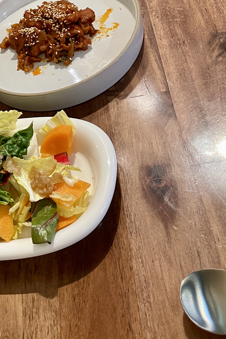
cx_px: 3
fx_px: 499
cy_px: 47
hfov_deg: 24.4
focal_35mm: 53
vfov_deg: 35.7
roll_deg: +26.9
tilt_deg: -39.4
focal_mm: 4.2
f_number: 1.6
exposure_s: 1/60
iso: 200
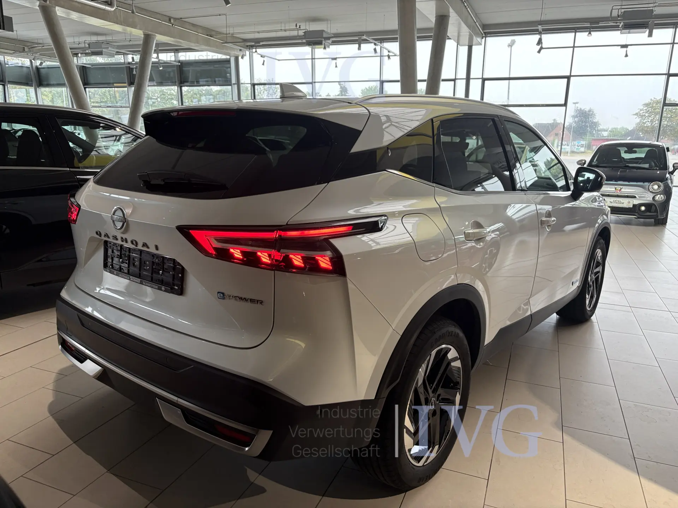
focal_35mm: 26
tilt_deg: -11.8
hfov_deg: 67.3
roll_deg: -0.2
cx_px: 339
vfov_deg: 53.1
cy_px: 254
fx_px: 509
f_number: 1.6
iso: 125
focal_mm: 5.96
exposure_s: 1/98
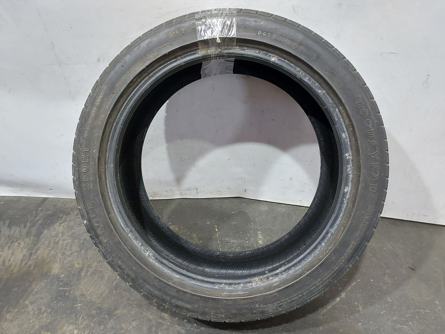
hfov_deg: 71.6
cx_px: 222
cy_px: 167
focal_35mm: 24
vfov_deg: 56.8
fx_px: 309
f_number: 1.8
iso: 200
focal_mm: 5.23
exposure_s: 1/33
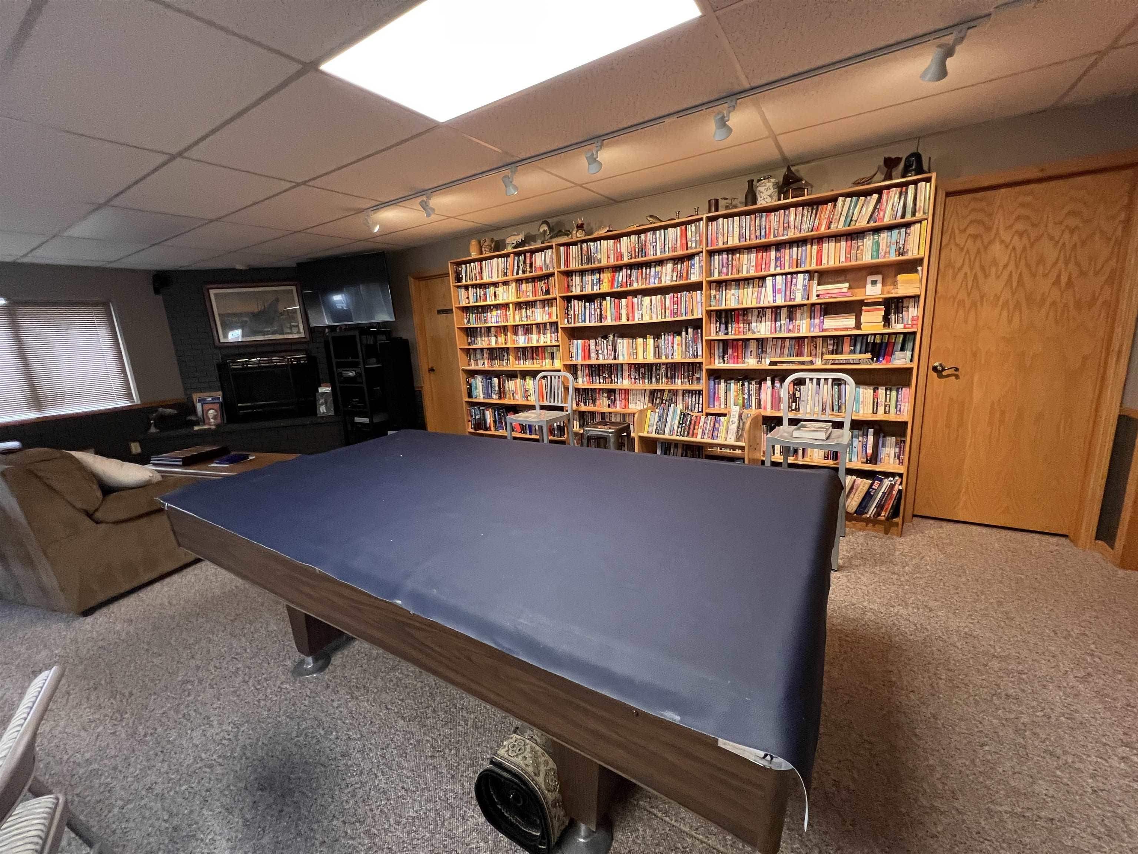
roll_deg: +4.1
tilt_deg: -11.5
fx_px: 427
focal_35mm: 13
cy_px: 427
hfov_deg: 106.2
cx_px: 569
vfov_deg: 89.9
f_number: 1.8
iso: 320
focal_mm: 1.57
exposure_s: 1/60
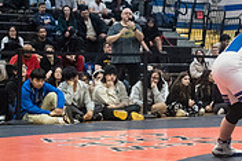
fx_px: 792
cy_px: 21
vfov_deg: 11.5
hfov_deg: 16.6
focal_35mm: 118
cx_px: 300
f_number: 4
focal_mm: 35
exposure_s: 1/400
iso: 8000
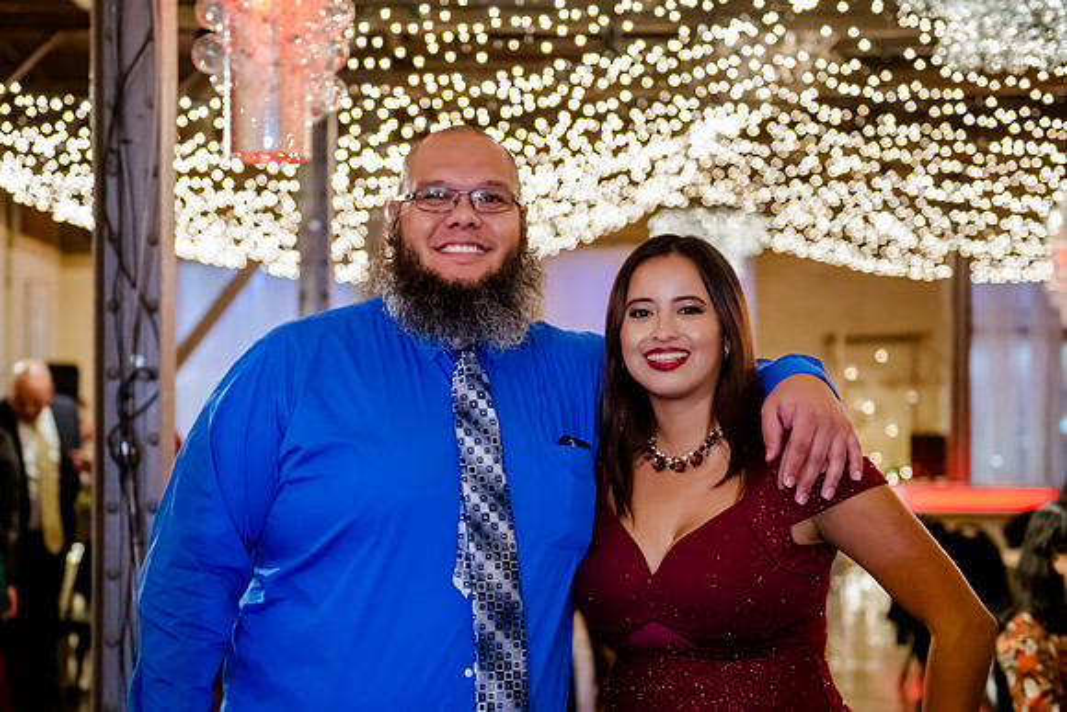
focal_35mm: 65
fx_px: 1918
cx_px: 446
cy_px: 450
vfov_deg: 21.0
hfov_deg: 31.0
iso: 5000
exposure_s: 1/60
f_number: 2.8
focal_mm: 50
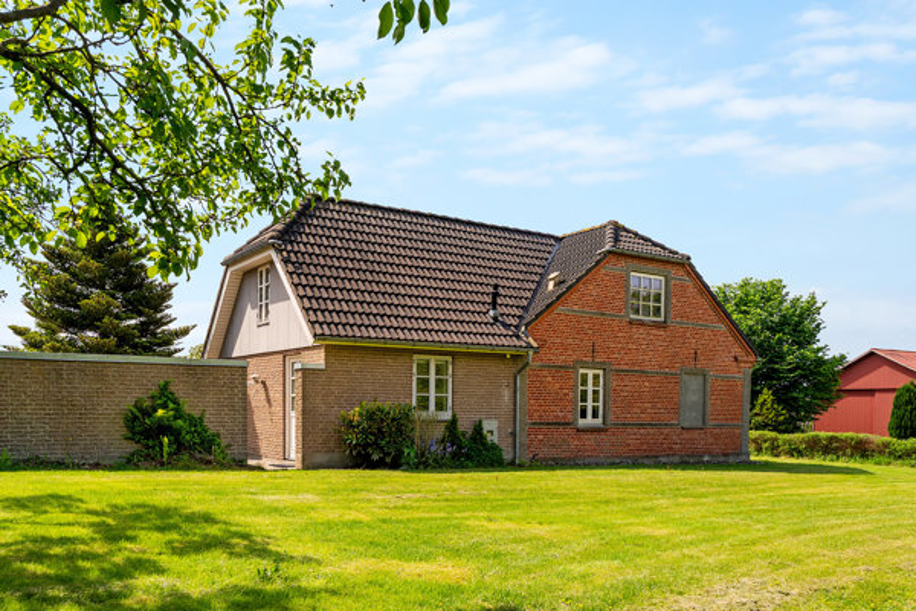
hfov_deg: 63.2
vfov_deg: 44.6
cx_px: 458
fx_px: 744
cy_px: 306
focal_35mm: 29
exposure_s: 1/500
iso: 200
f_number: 7.1
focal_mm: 19.5
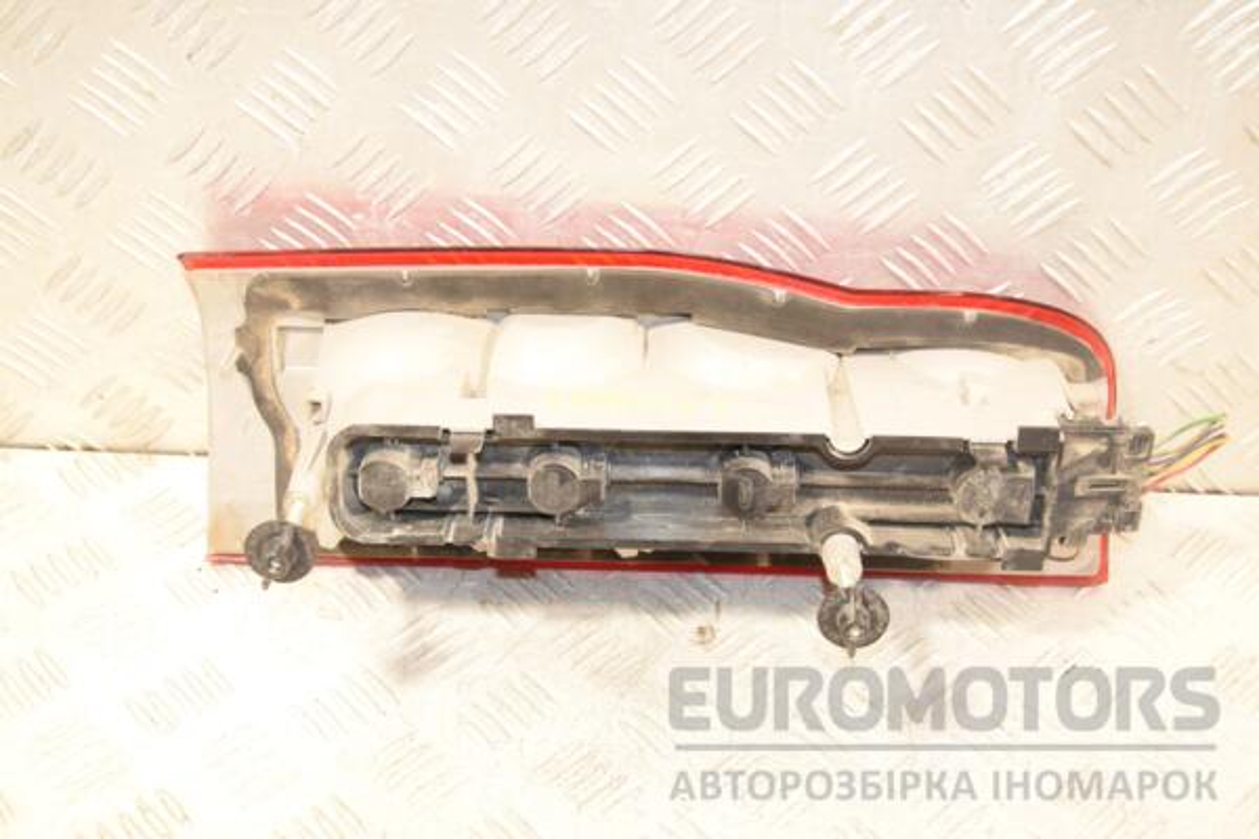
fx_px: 1783
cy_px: 420
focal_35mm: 51
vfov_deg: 26.5
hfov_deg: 38.9
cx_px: 630
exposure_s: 1/160
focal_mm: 34
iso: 1600
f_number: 5.6
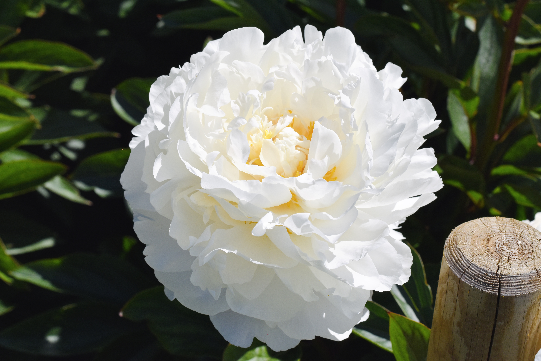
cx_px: 270
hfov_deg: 27.0
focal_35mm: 75
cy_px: 180
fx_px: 1127
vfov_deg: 18.2
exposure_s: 1/1250
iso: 200
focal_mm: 50
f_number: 8
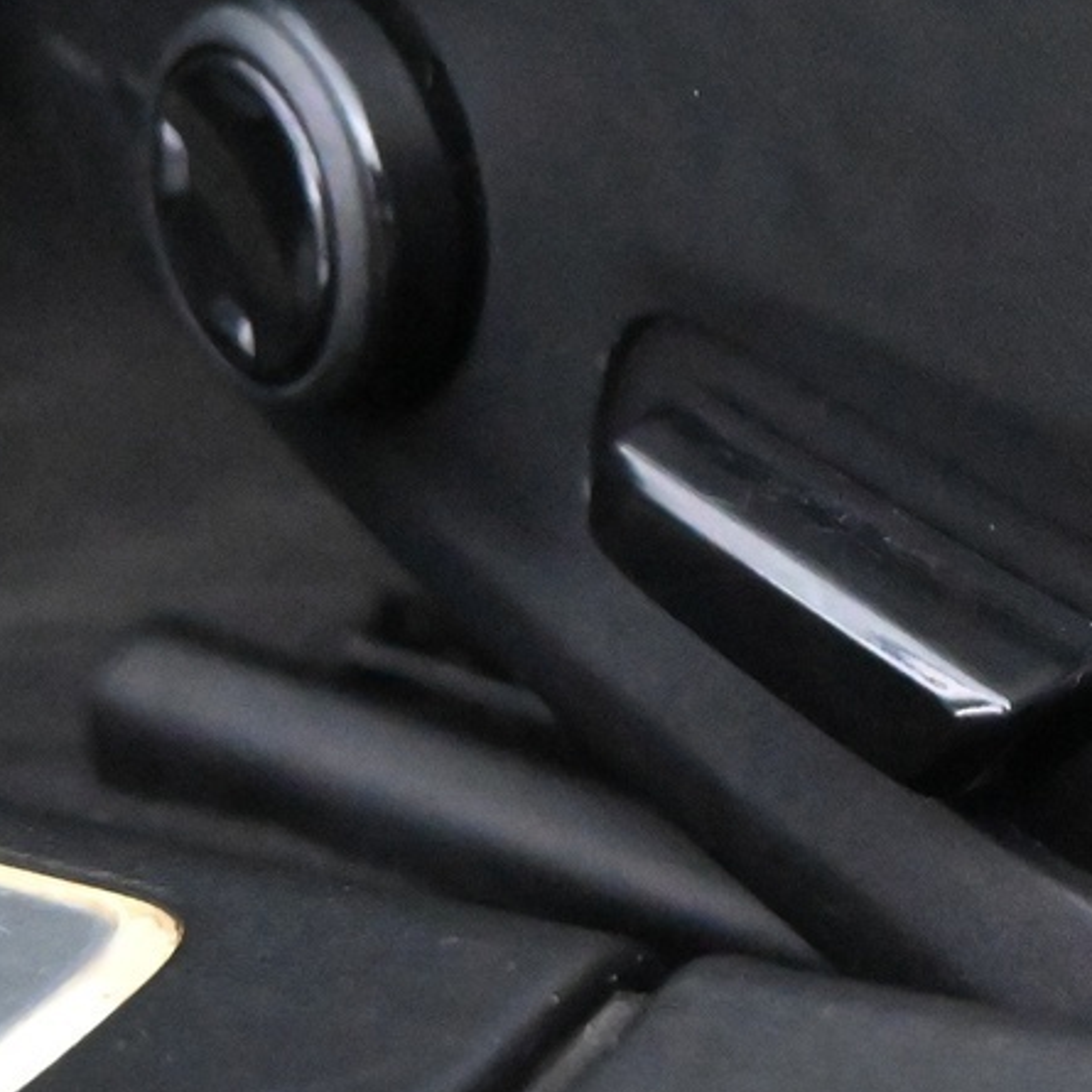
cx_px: 1077
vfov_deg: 7.5
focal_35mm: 232
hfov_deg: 7.5
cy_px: 584
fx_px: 8280
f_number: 7.1
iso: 16000
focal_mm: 50
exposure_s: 1/80
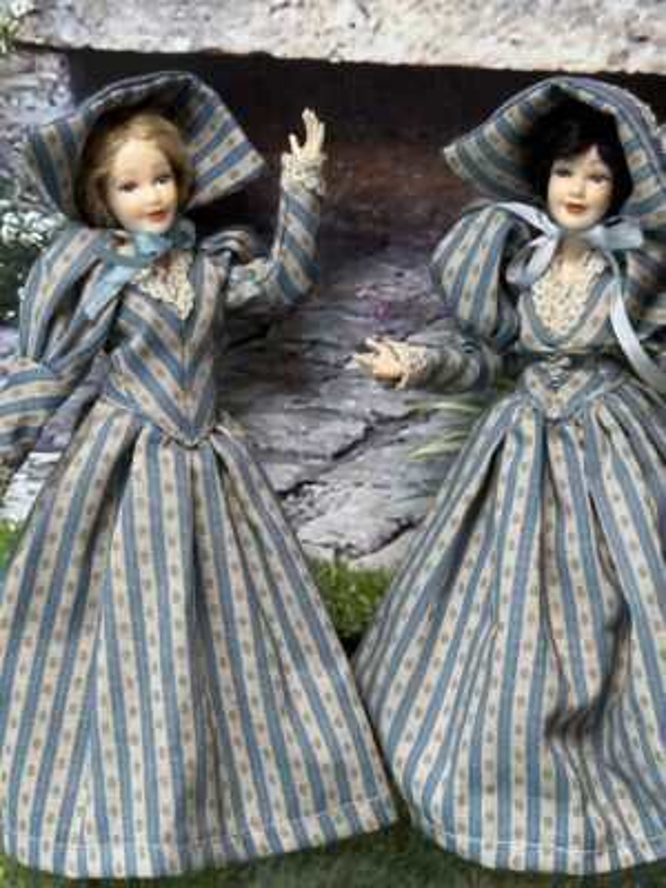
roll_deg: -0.5
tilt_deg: -17.4
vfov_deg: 39.7
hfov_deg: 30.3
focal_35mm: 48
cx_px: 333
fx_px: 1231
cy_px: 444
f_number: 1.78
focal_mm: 6.86
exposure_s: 1/196
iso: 50
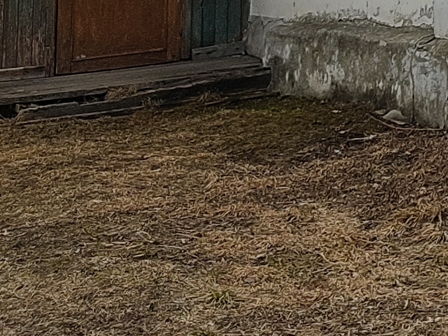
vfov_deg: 10.1
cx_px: 832
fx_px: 1734
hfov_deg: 13.1
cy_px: -360
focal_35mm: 134
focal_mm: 4.74
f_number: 1.79
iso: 100
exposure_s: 1/539
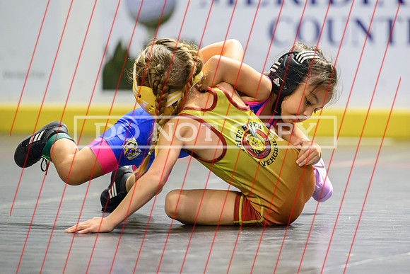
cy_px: 128
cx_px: 256
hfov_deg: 7.6
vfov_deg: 5.1
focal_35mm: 271
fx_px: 3082
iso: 6400
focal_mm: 200
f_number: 2.8
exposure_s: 1/800
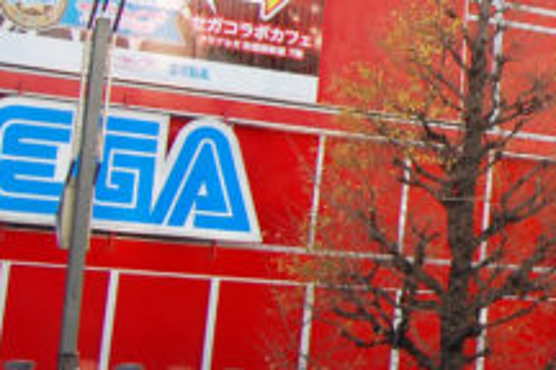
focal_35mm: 100
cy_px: 5
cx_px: 924
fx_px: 1544
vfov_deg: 13.5
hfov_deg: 17.5
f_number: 6.3
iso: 200
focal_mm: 18
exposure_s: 1/160
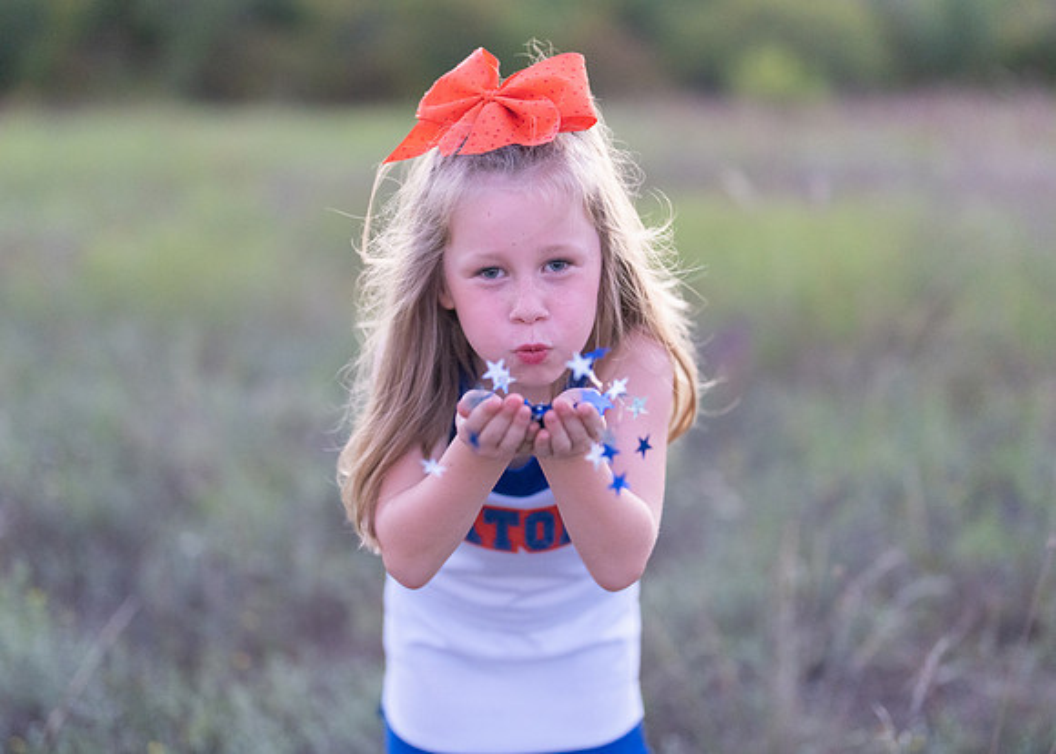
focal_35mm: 65
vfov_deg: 21.9
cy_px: 334
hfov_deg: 30.4
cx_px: 481
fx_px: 1944
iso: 1250
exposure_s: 1/800
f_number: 1.2
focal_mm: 50
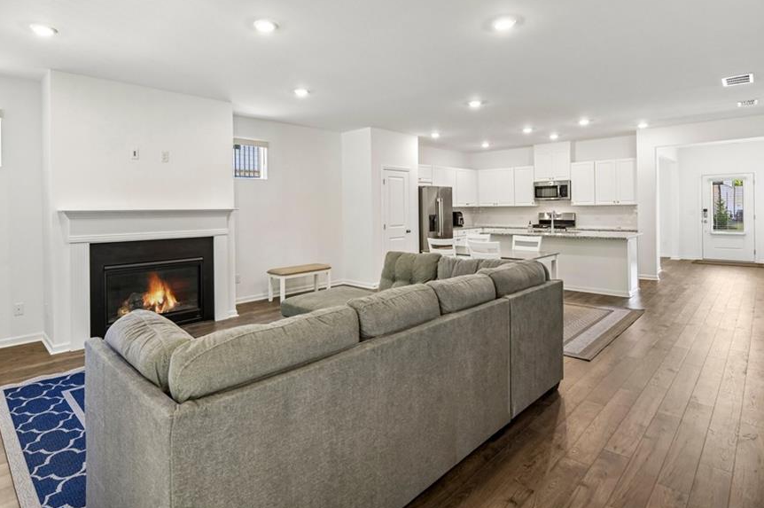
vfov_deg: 64.0
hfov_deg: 86.8
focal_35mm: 19
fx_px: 403
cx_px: 353
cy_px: 211
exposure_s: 1/10
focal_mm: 16
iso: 400
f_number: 10
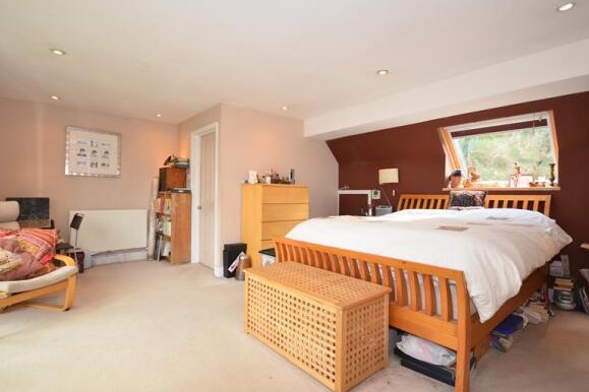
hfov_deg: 93.2
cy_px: 192
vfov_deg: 70.4
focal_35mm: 17
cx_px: 277
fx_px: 278
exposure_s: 1/25
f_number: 5
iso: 200
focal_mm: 10
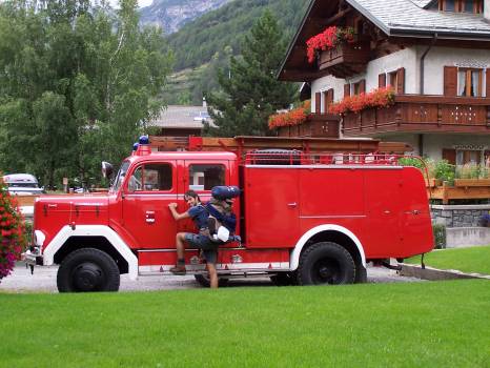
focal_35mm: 59
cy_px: 184
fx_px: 836
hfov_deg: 32.7
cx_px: 245
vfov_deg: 24.8
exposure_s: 1/90
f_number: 3.2
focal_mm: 9.8
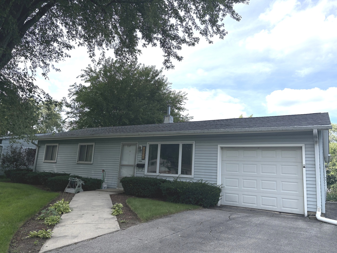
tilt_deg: +10.2
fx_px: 253
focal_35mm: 26
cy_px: 126
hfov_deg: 67.3
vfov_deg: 53.1
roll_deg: -4.1
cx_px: 168
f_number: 1.6
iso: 50
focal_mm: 5.96
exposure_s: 1/2985
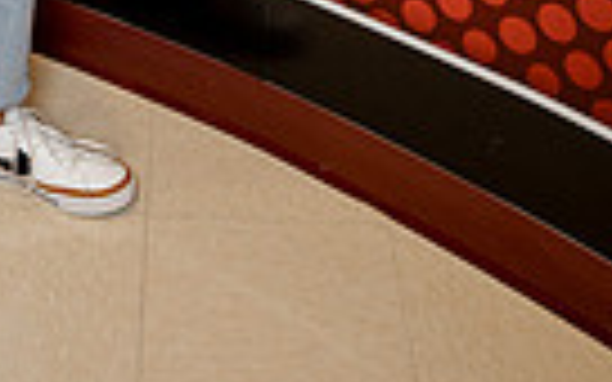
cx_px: 27
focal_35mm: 84
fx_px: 1401
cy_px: -598
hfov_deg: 23.8
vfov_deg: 11.9
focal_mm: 25
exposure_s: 1/250
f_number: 4
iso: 400
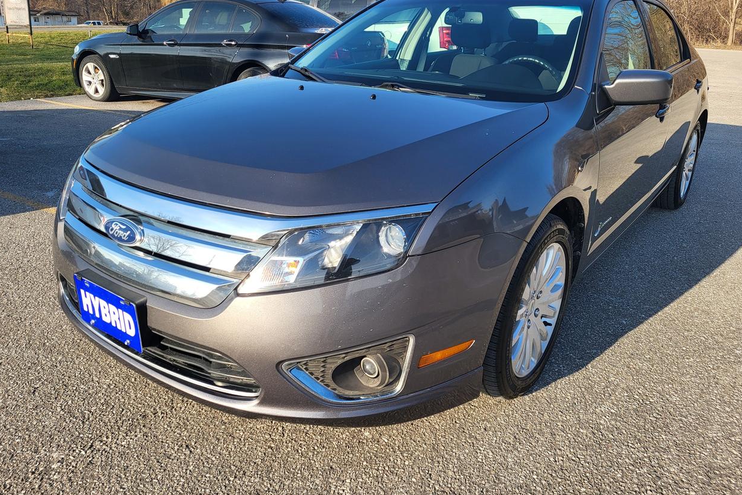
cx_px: 362
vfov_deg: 46.3
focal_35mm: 28
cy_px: 220
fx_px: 577
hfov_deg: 65.5
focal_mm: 5.4
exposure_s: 1/1038
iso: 40
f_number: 1.8
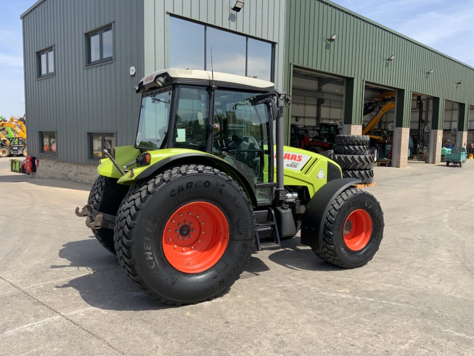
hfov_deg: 61.7
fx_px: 397
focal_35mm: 29
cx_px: 237
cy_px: 178
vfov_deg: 48.2
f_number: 1.8
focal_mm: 3
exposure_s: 1/1168
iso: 16
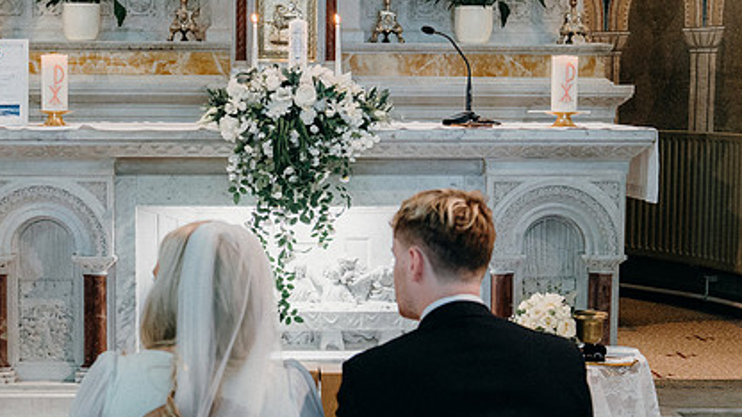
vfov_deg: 15.9
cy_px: 259
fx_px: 1495
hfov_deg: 27.8
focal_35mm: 76
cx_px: 298
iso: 2500
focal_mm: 35
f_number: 3.5
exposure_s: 1/160
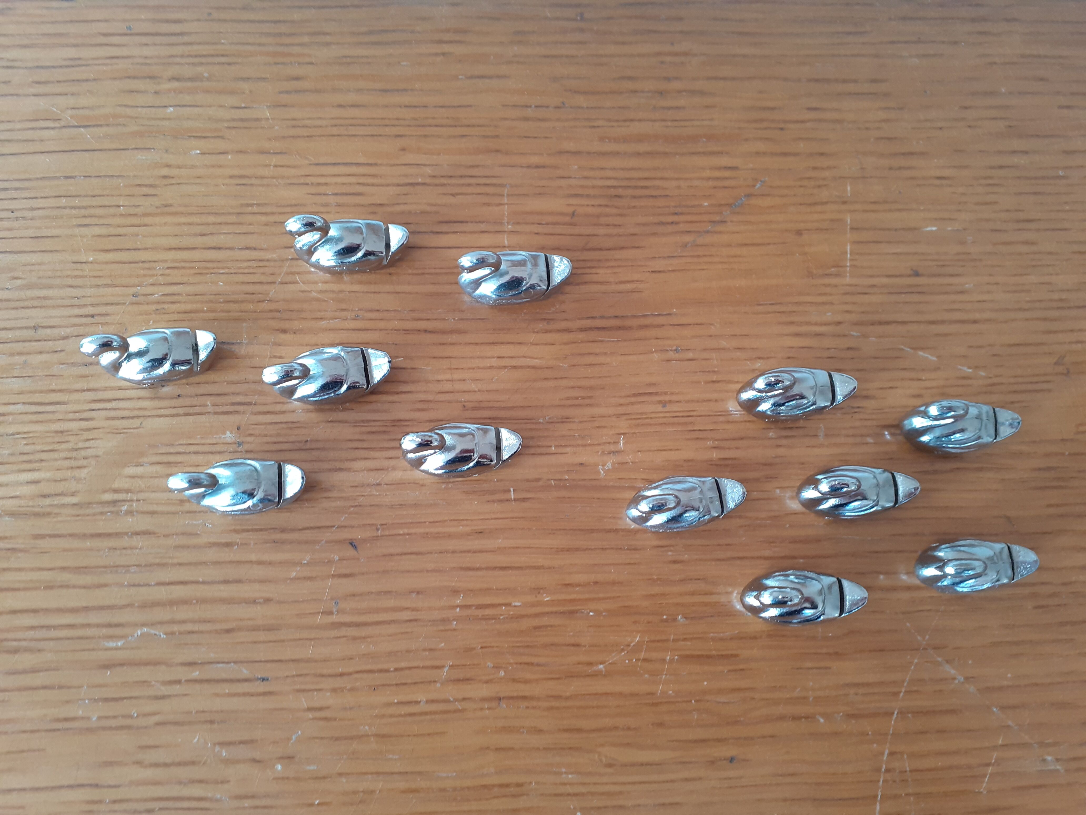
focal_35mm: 27
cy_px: 408
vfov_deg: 51.4
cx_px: 543
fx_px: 847
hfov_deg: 65.3
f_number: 1.9
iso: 100
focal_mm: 3.6
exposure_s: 1/50
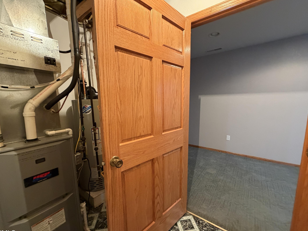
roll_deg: +1.5
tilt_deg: -7.8
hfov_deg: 98.2
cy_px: 121
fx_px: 133
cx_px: 156
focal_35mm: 15
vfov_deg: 81.7
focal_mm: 2.22
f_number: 2.2
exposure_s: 1/60
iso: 640
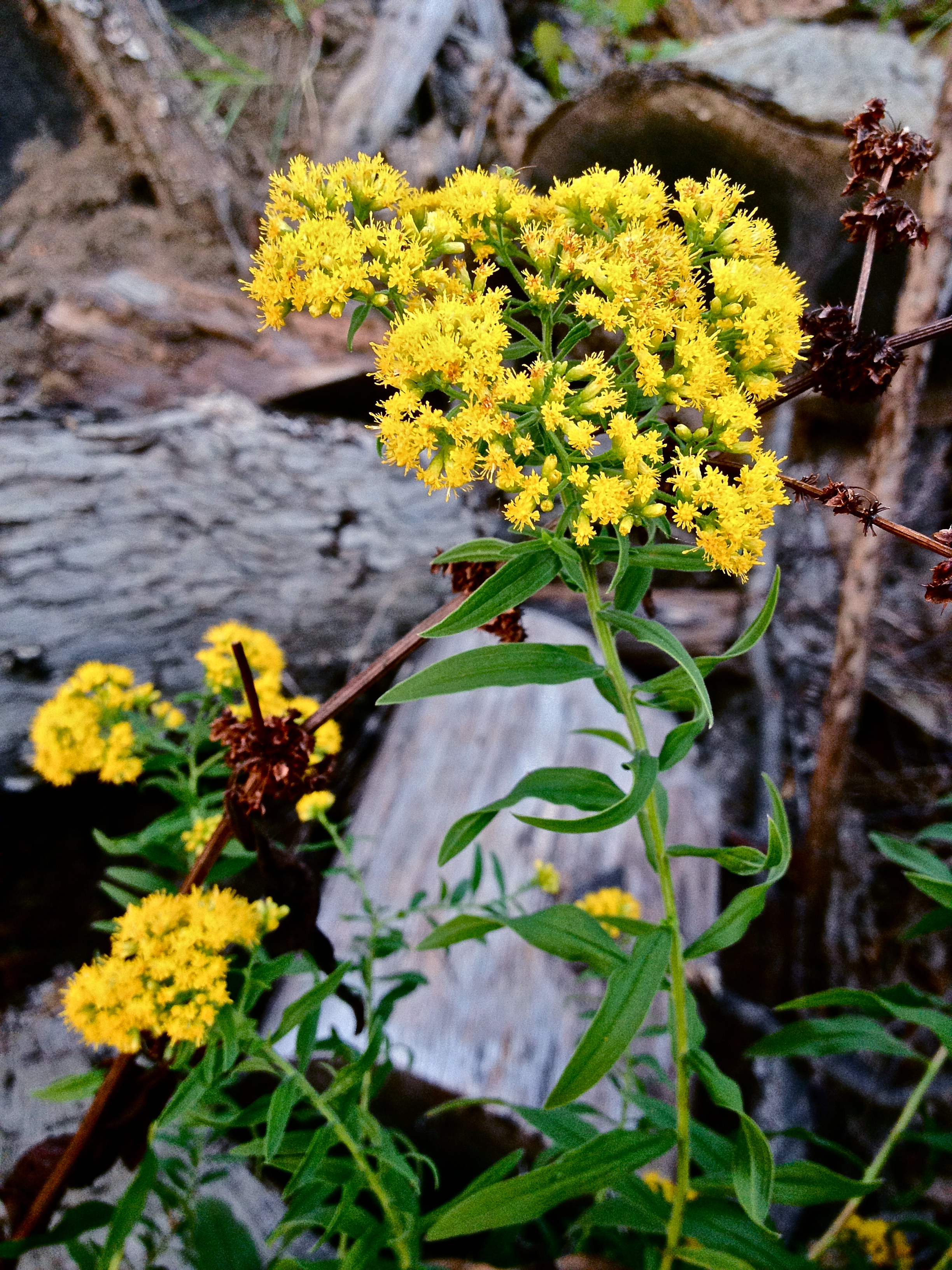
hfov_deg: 40.7
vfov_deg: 52.6
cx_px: 476
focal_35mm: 35
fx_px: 1283
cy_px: 635
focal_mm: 4.28
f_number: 2.4
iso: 125
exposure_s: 1/20
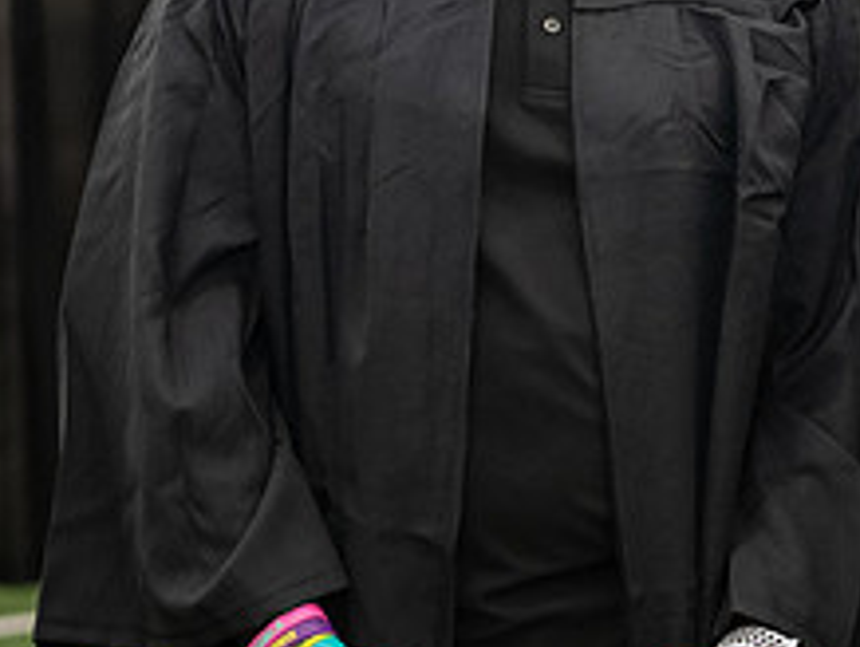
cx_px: 876
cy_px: 45
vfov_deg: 8.3
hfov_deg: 10.9
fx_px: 4452
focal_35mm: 179
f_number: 3.2
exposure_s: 1/200
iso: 2500
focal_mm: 70
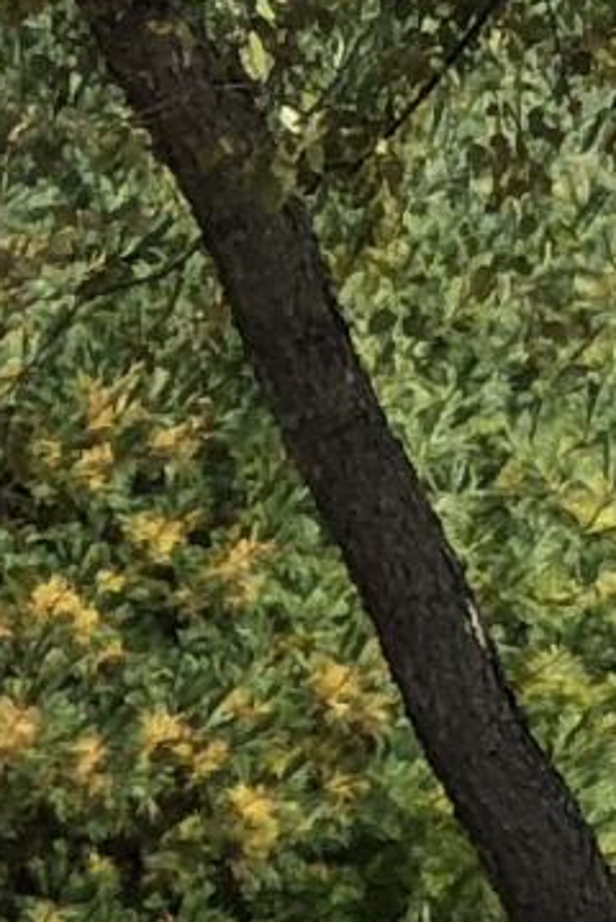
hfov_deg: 2.6
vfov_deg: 4.2
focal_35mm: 495
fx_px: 12680
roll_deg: +2.4
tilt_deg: +3.3
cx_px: 3529
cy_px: -185
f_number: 2.8
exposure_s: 1/197
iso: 20
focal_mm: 6.6
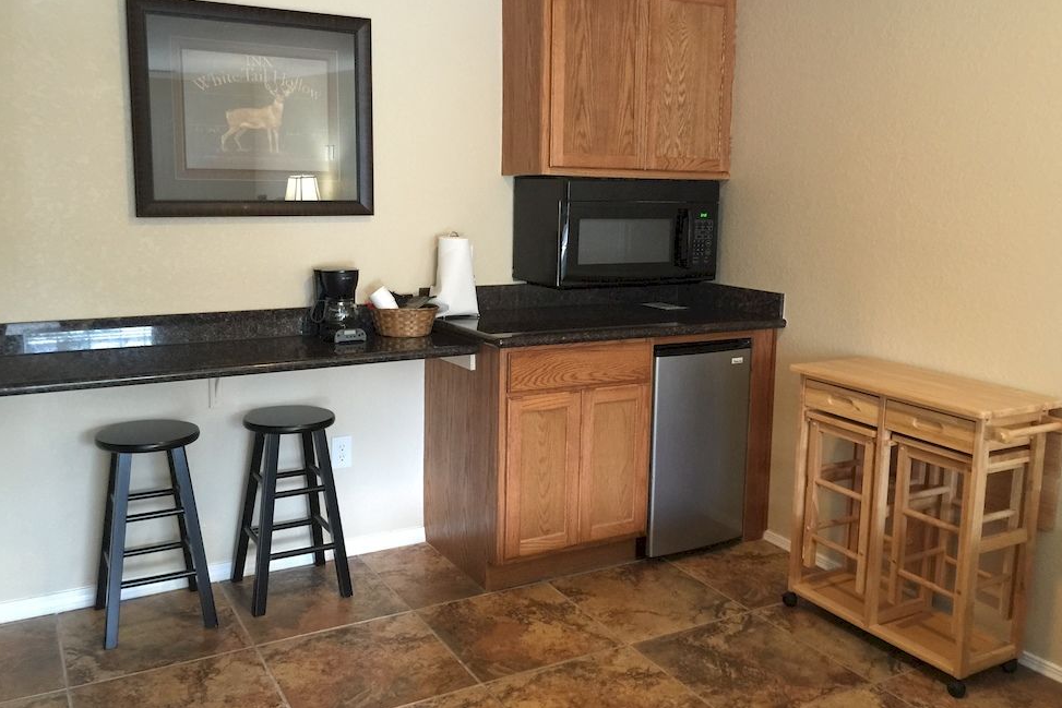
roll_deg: -2.0
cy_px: 317
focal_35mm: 31
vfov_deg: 42.3
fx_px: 915
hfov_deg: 60.3
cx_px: 542
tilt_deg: -7.9
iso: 100
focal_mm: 4.15
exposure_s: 1/10
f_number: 2.2
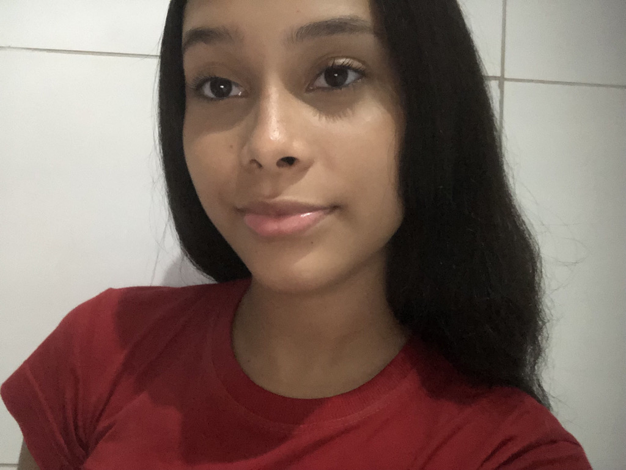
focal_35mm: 32
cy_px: 235
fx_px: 579
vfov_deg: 44.2
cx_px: 313
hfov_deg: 56.8
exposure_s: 1/16
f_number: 2.2
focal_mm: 2.87
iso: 640
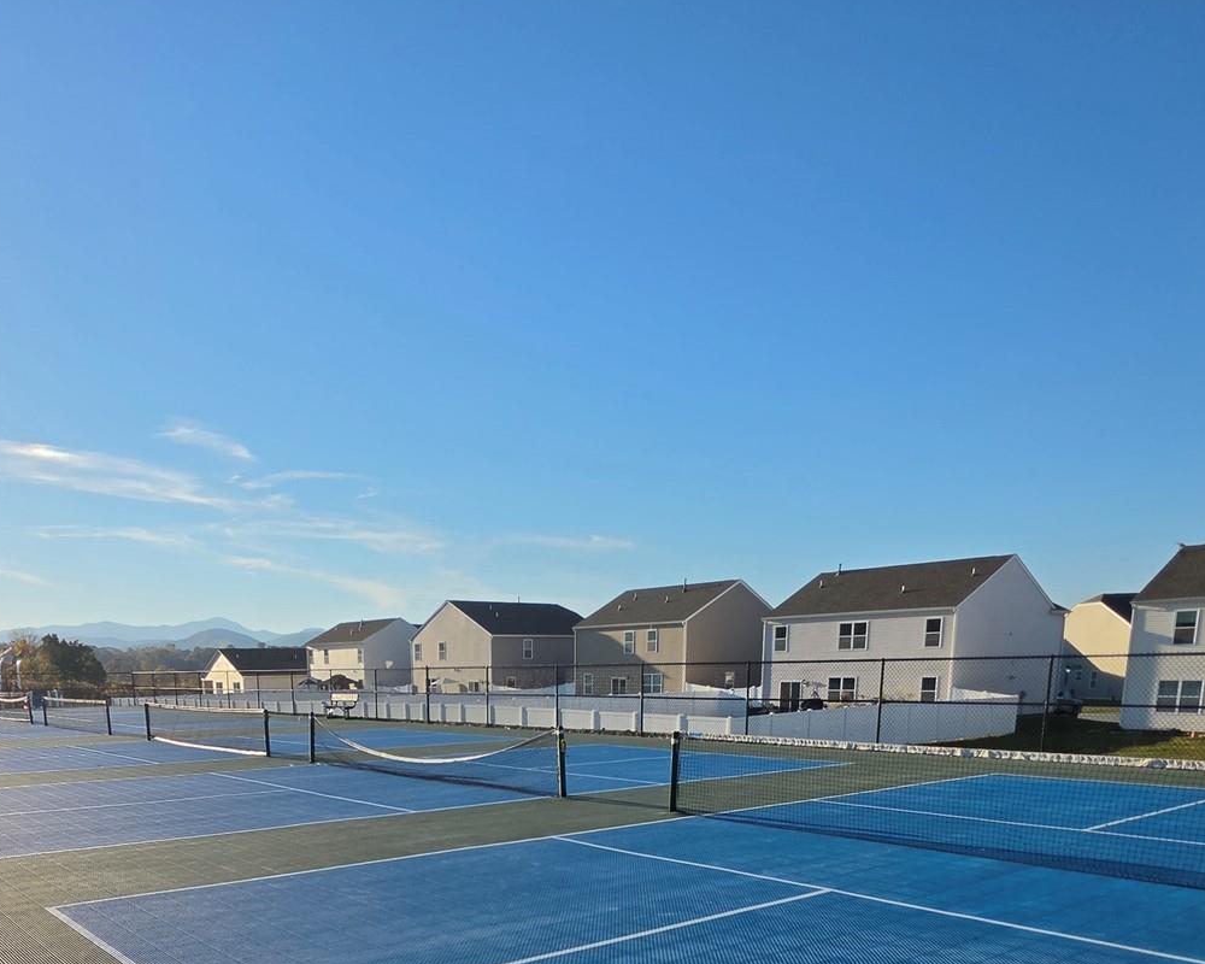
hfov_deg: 65.4
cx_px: 483
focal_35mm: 26
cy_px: 892
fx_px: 927
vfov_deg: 48.3
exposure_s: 1/3409
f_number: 1.9
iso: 40
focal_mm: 2.2
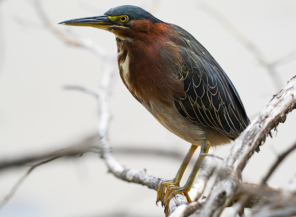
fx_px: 5131
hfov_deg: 3.3
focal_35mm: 604
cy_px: 111
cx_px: 148
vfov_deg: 2.4
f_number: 4
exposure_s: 1/640
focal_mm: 300
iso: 500
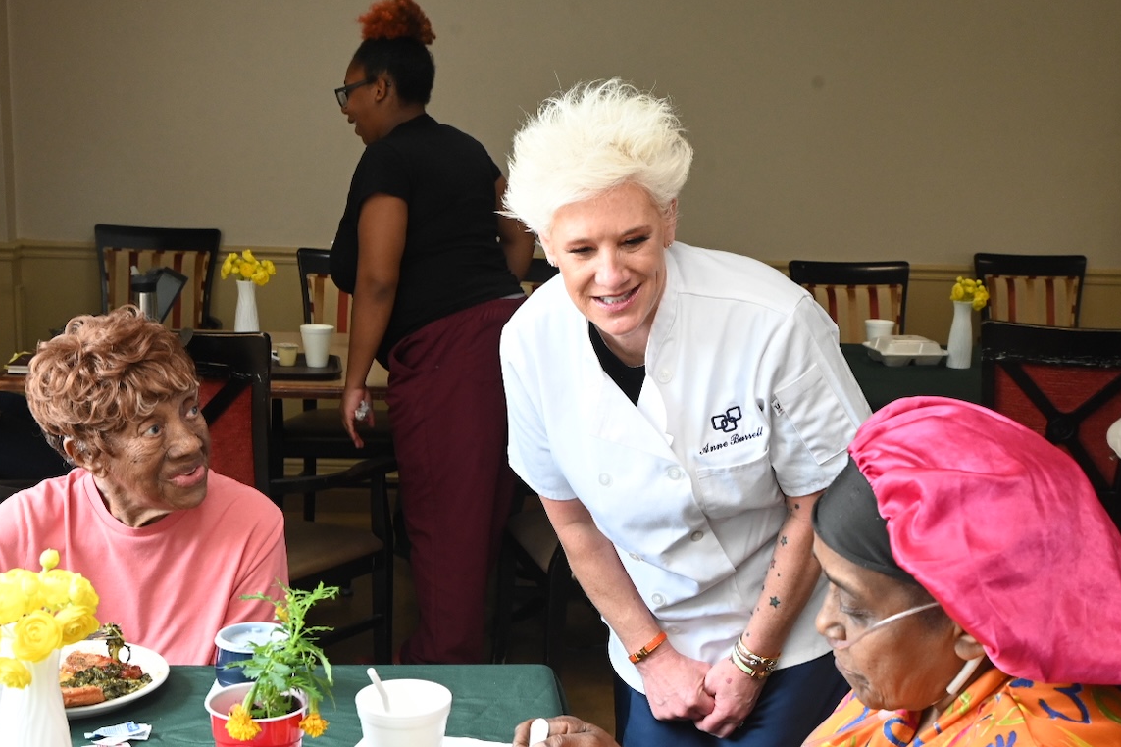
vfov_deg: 27.4
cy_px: 470
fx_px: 1526
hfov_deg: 40.3
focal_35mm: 49
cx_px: 566
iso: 2500
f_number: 9
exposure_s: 1/125
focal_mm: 35
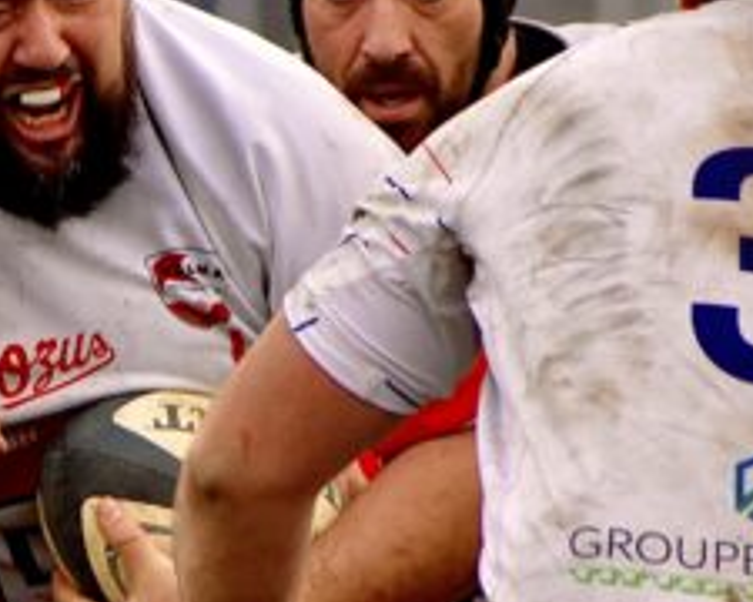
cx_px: -171
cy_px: 477
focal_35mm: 1498
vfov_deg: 1.0
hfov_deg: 1.3
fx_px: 33384
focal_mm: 300
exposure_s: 1/500
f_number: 6.3
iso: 800
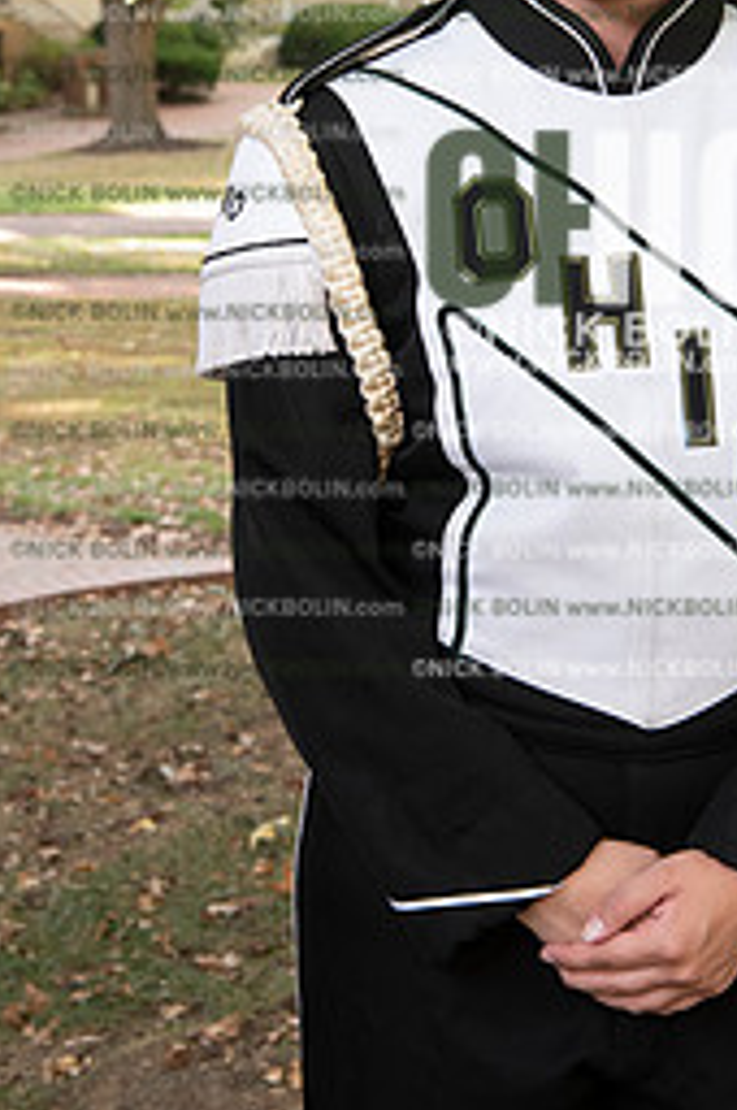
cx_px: 607
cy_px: 251
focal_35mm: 88
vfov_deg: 22.9
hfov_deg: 15.4
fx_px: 2709
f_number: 8
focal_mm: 50
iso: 800
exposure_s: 1/100
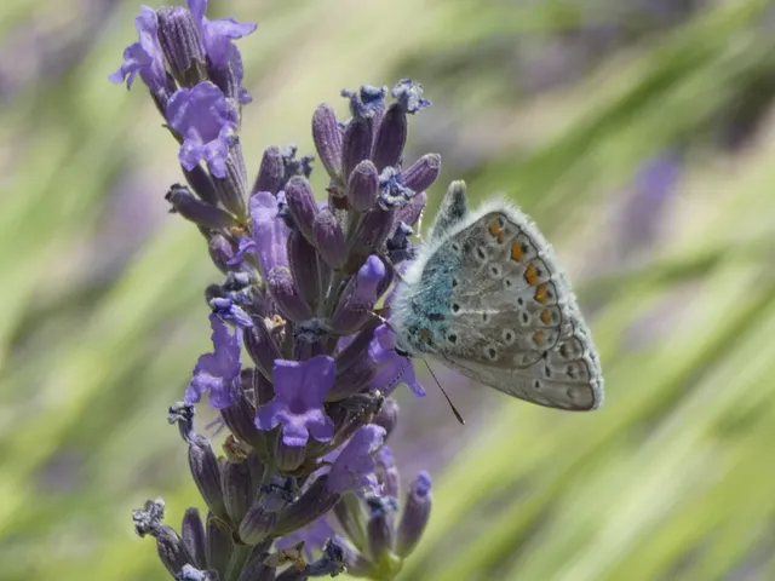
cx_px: 388
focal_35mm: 177
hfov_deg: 11.2
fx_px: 3963
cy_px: 290
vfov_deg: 8.4
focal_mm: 31.7
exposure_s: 1/125
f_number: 5.5
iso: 80
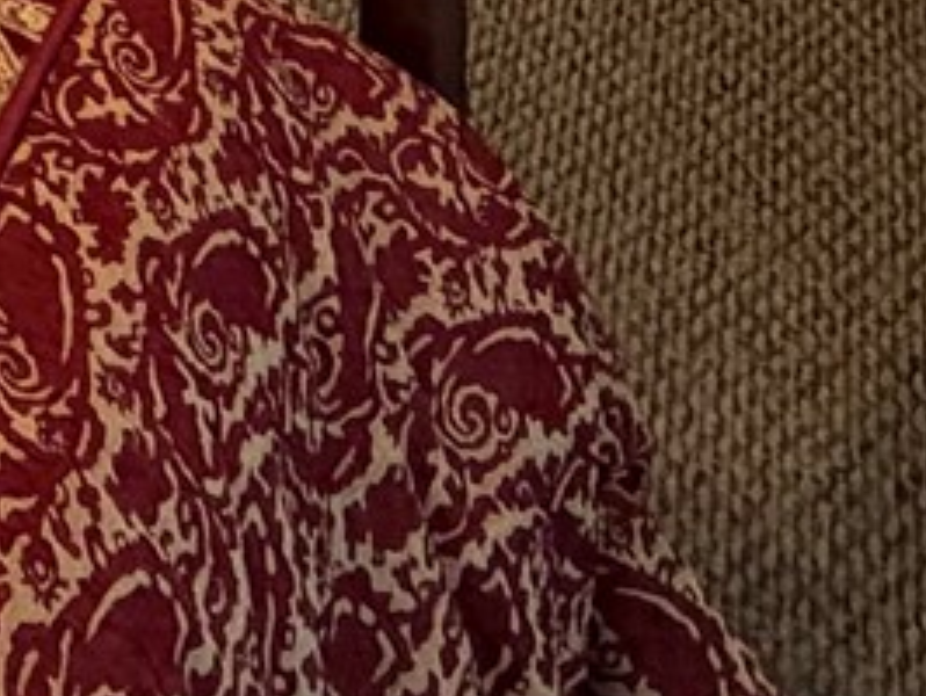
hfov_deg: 18.6
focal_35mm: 101
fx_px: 2704
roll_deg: +0.1
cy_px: -1709
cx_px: -115
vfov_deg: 9.4
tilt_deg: -3.8
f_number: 2.2
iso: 320
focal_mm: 2.22
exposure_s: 1/60
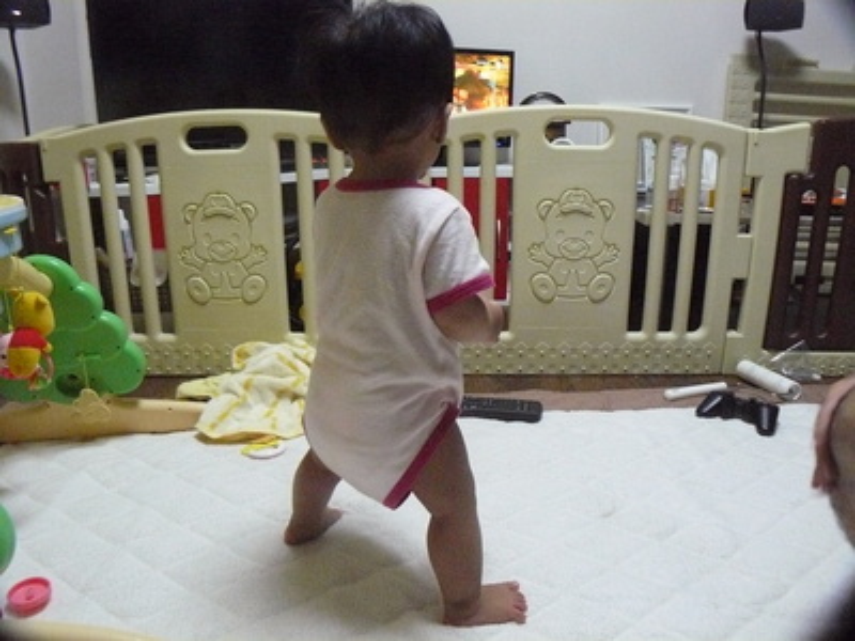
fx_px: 889
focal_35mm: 36
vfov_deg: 39.7
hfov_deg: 51.4
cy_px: 320
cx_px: 428
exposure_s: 1/40
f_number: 2.8
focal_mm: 6
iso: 800
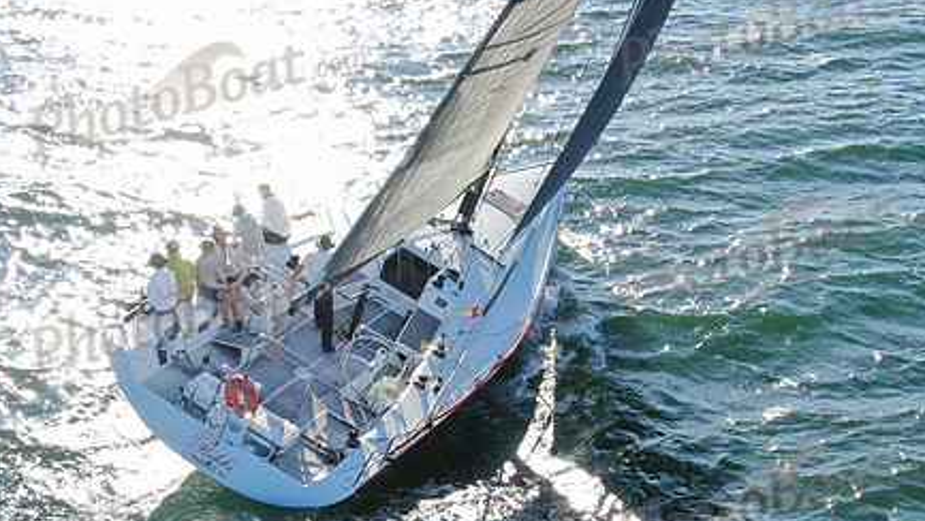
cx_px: 493
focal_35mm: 70
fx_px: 1718
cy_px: 405
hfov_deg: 30.1
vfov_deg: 17.1
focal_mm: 8.6
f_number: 3.8
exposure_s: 1/400
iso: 100
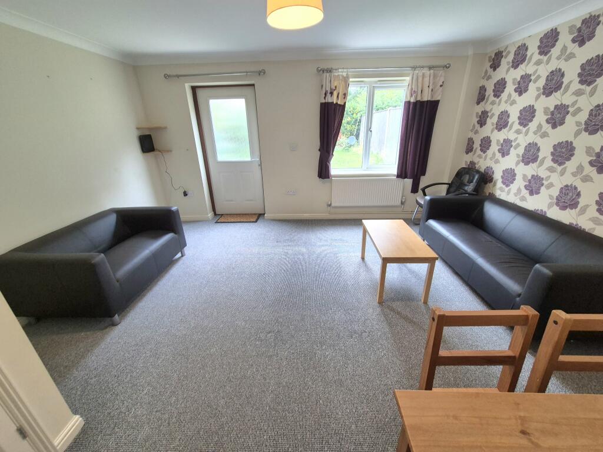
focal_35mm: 13
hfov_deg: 106.2
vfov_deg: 89.9
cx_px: 302
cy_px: 226
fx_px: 226
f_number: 2.2
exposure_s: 1/50
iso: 160
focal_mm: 2.2
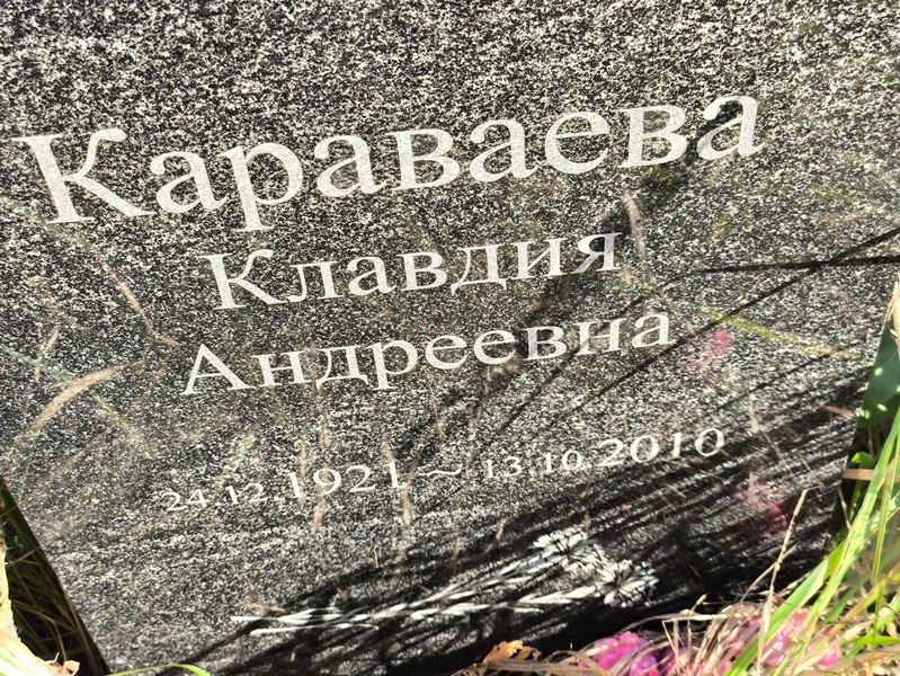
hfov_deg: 38.2
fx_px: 1301
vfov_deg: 29.1
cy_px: 338
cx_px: 450
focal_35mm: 50
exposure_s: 1/182
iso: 50
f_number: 1.7
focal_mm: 4.71
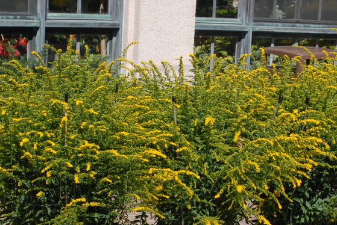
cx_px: 200
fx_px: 722
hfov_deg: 26.2
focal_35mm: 77
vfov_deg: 17.7
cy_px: 171
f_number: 10
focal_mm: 28
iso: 400
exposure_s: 1/350
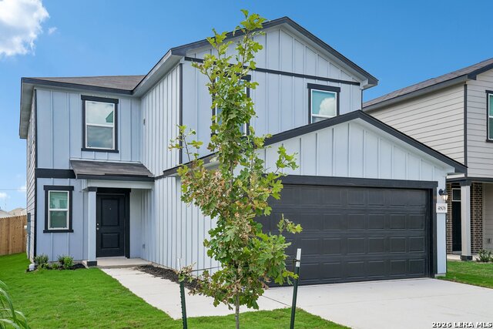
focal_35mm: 35
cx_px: 246
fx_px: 479
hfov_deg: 54.4
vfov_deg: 37.9
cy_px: 164
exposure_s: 1/320
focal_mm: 35
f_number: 9
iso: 200
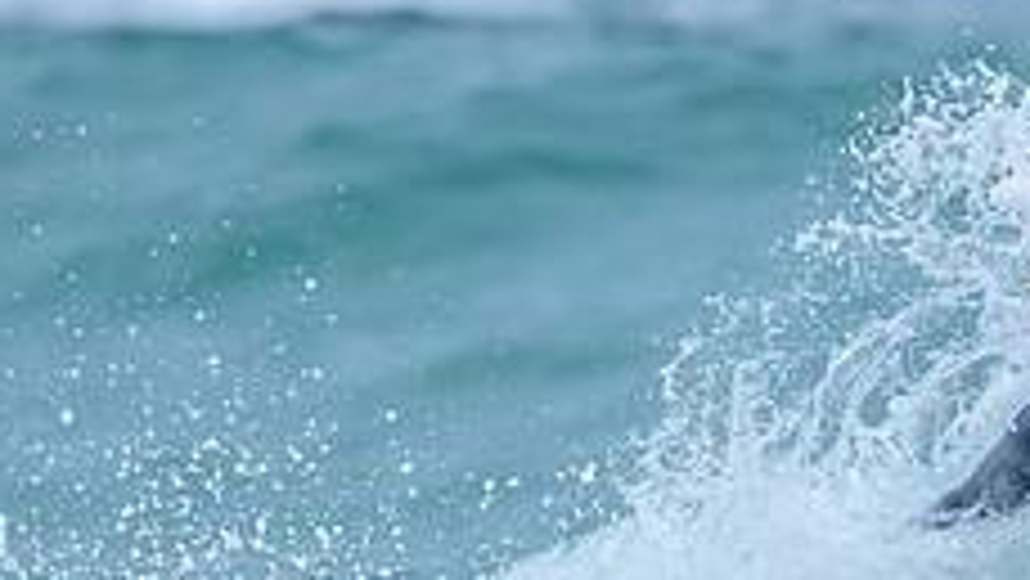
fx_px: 79559
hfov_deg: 0.7
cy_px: 771
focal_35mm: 2912
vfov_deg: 0.4
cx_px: 1083
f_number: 6.3
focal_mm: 800
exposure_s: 1/3200
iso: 800
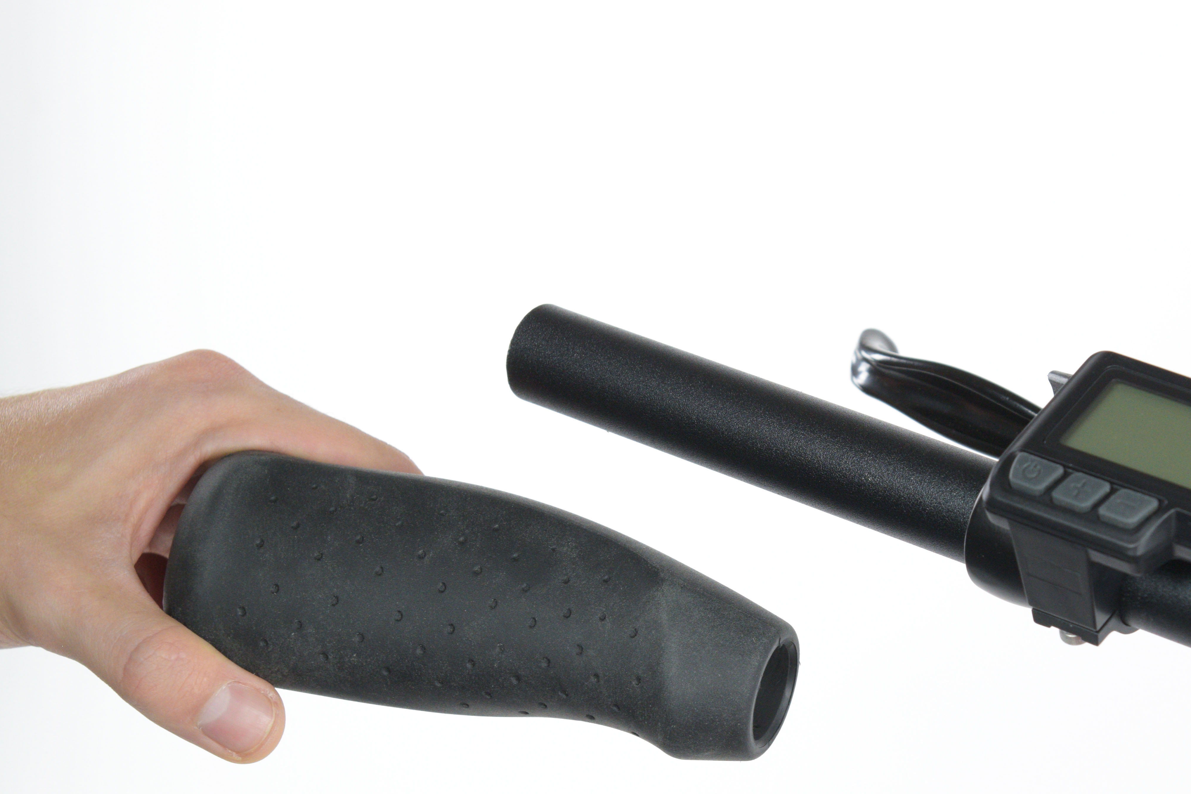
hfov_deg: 16.6
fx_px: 4061
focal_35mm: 123
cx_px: 802
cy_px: 570
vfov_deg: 11.1
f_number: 6.3
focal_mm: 55
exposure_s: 1/50
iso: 800
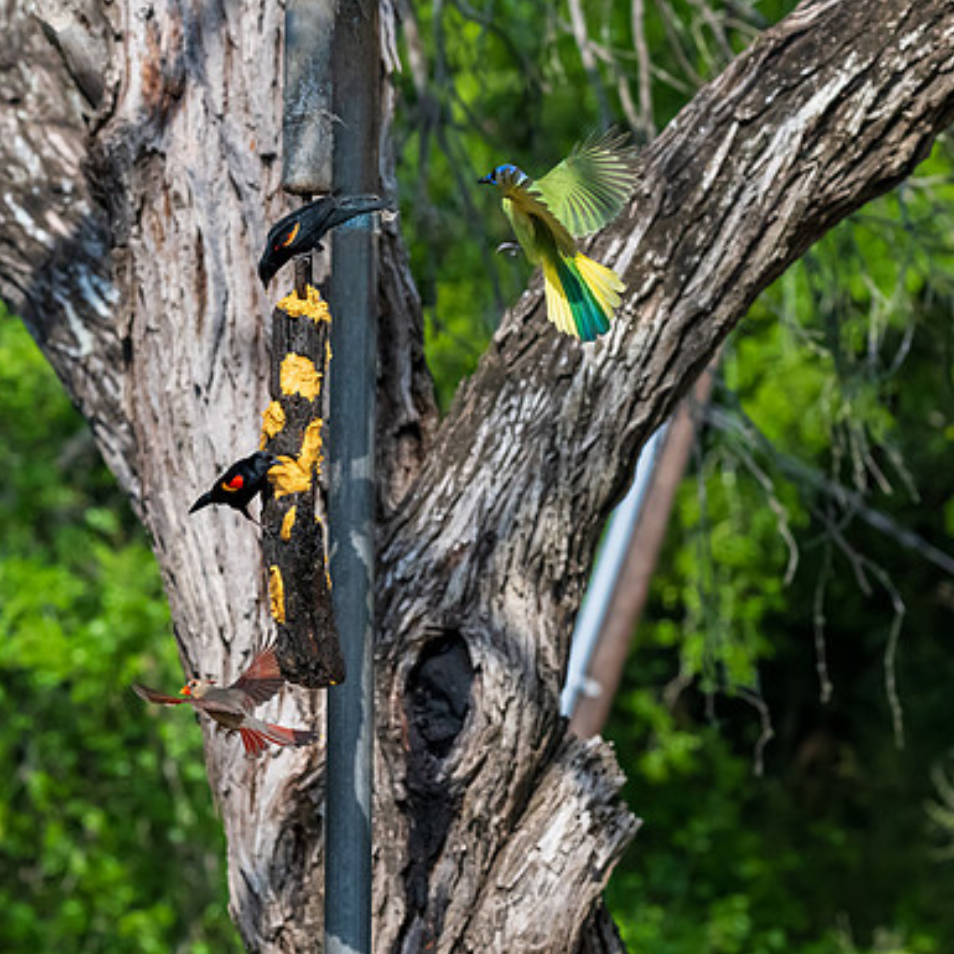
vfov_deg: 4.1
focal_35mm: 425
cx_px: 409
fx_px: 13252
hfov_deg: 4.1
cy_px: 419
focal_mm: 250
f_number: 8
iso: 2500
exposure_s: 1/3200
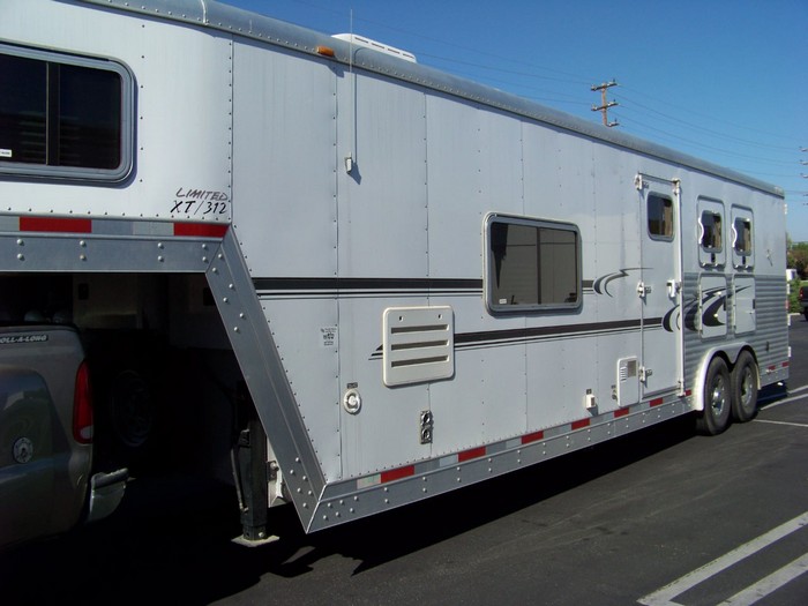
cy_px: 303
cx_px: 404
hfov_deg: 51.4
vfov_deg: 39.7
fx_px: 840
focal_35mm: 36
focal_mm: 5.85
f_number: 4
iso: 72
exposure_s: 1/800
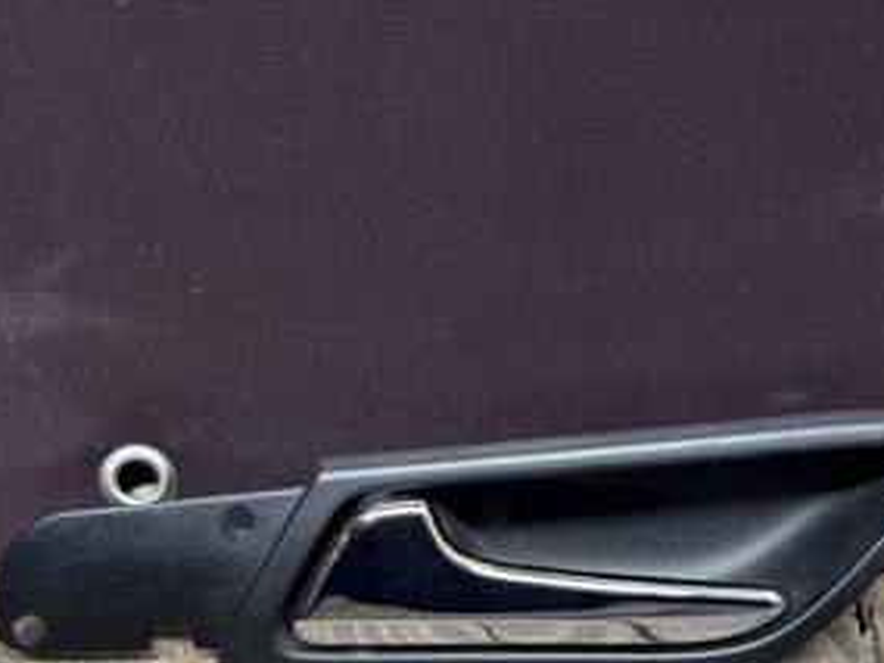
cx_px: 433
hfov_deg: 35.5
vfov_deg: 27.0
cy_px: 367
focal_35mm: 54
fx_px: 1379
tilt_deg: -25.2
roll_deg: +0.1
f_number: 1.78
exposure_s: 1/50
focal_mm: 6.76
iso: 320
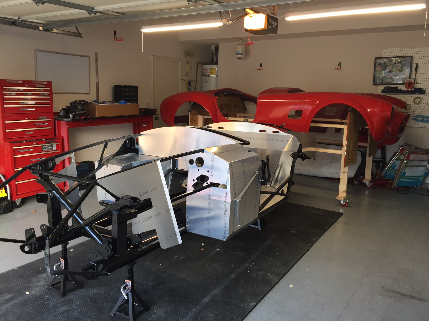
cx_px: 214
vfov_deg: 48.2
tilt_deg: -9.2
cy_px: 160
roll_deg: -2.1
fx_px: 359
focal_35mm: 29
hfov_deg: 61.7
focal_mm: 4.15
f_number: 2.2
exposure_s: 1/30
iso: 64
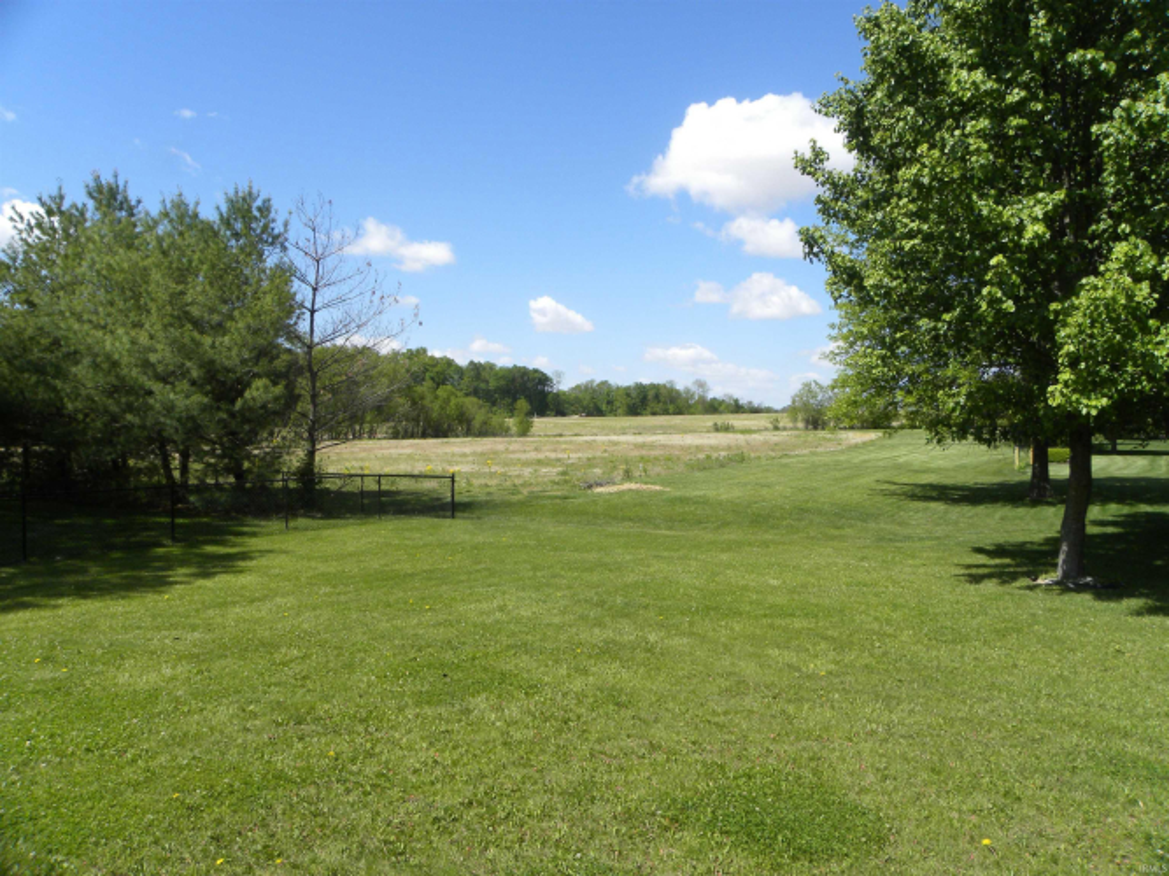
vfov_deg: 53.0
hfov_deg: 67.3
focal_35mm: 26
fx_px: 878
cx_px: 584
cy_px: 438
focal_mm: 4.6
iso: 64
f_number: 6.3
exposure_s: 1/221
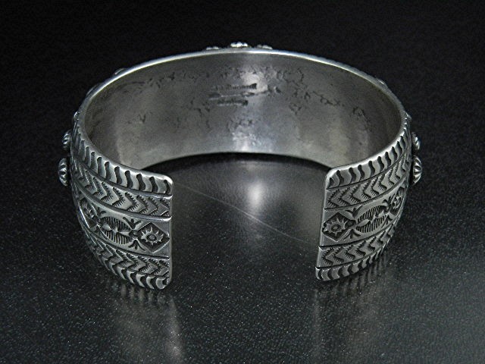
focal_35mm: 59
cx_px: 242
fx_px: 827
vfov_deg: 24.8
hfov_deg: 32.7
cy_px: 182
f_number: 8
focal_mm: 10.6
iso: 800
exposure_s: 1/30
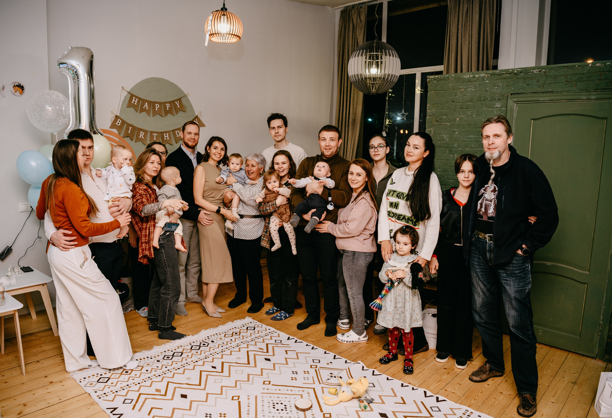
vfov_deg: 52.2
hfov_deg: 71.1
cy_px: 214
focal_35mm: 25
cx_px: 291
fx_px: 428
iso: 100
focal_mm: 24
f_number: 3.5
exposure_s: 1/160
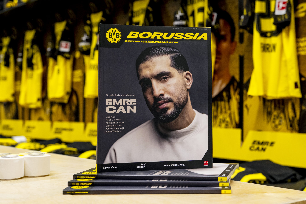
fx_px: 442
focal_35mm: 52
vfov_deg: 25.9
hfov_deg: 38.0
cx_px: 187
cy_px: 70
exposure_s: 1/80
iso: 1600
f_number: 5
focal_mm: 39
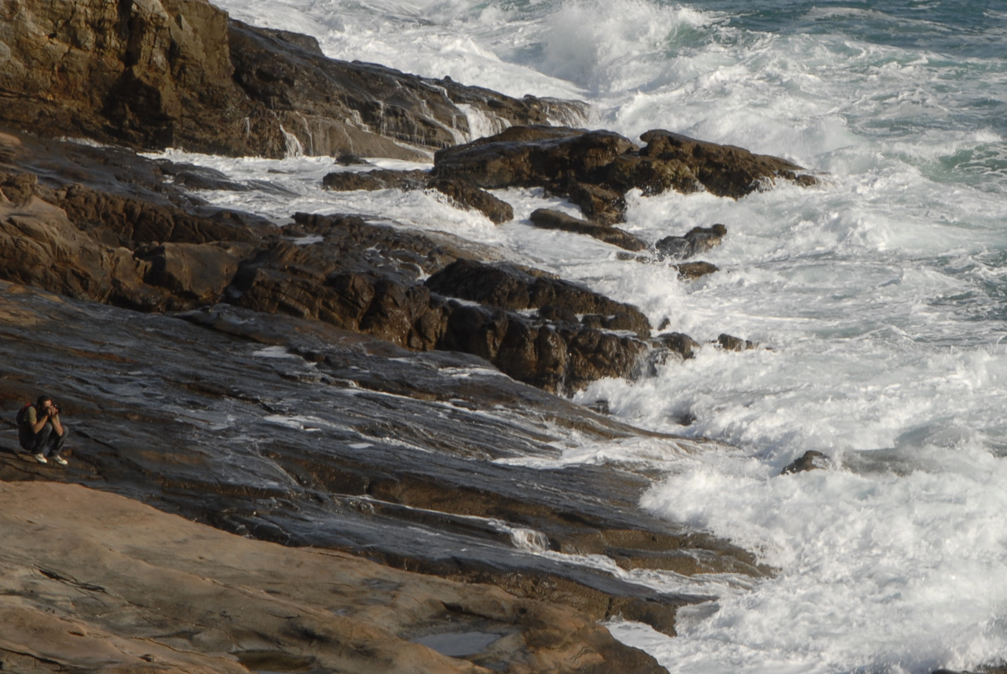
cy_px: 240
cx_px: 769
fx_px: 4986
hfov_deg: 11.5
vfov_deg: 7.7
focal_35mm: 178
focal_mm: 70
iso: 100
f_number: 13
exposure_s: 1/125
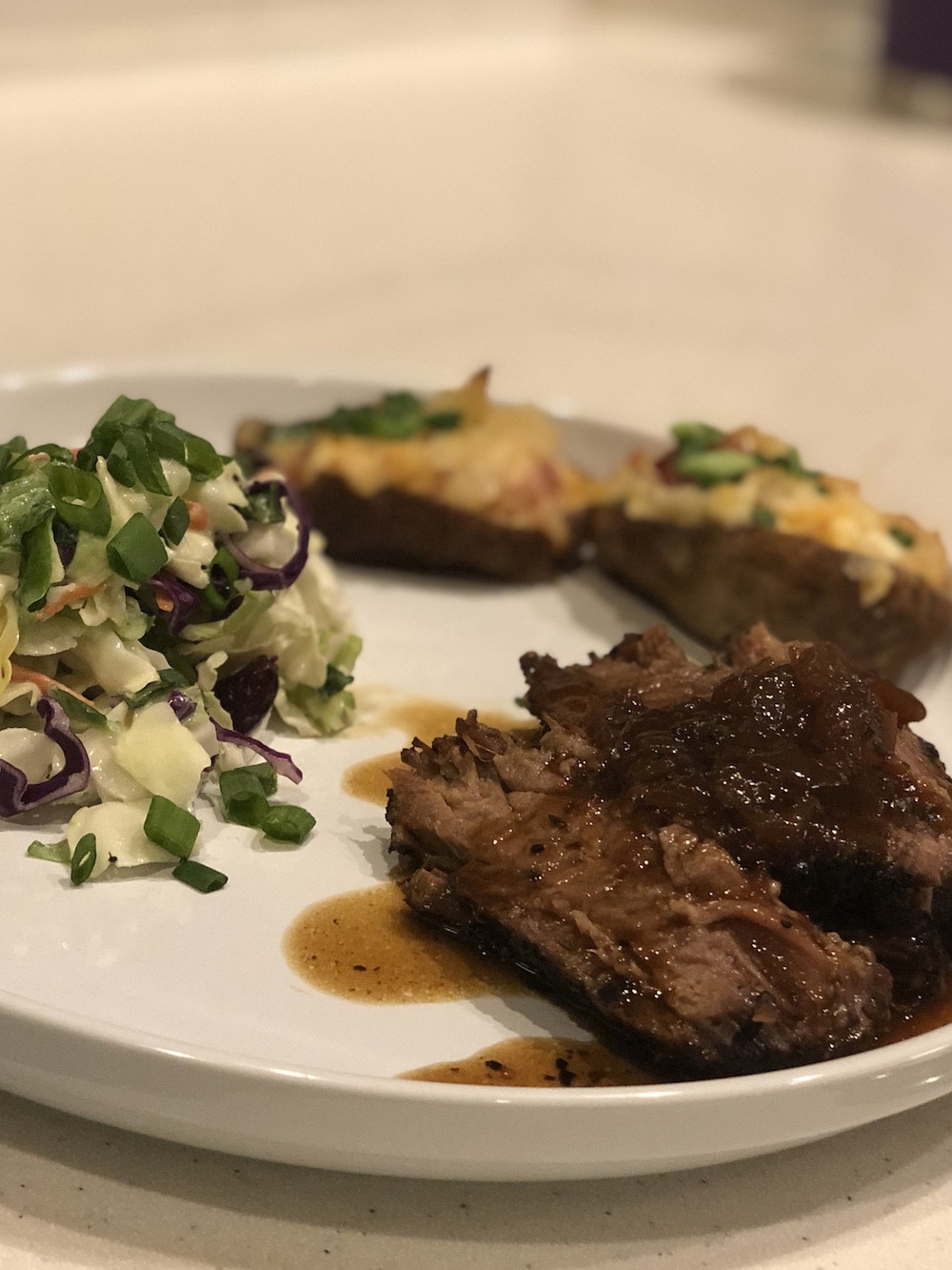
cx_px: 476
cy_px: 635
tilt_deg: -24.9
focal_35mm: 52
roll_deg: +0.9
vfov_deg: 36.8
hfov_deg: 28.0
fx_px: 1906
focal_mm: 6
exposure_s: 1/24
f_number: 2.4
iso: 160
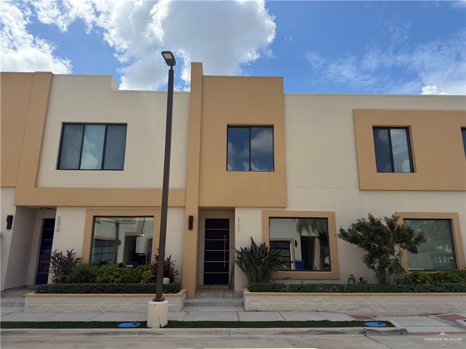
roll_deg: -0.7
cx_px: 233
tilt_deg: +13.6
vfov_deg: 56.8
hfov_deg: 71.6
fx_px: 323
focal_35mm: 24
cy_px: 174
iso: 125
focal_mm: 6.76
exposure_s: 1/8130
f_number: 1.78
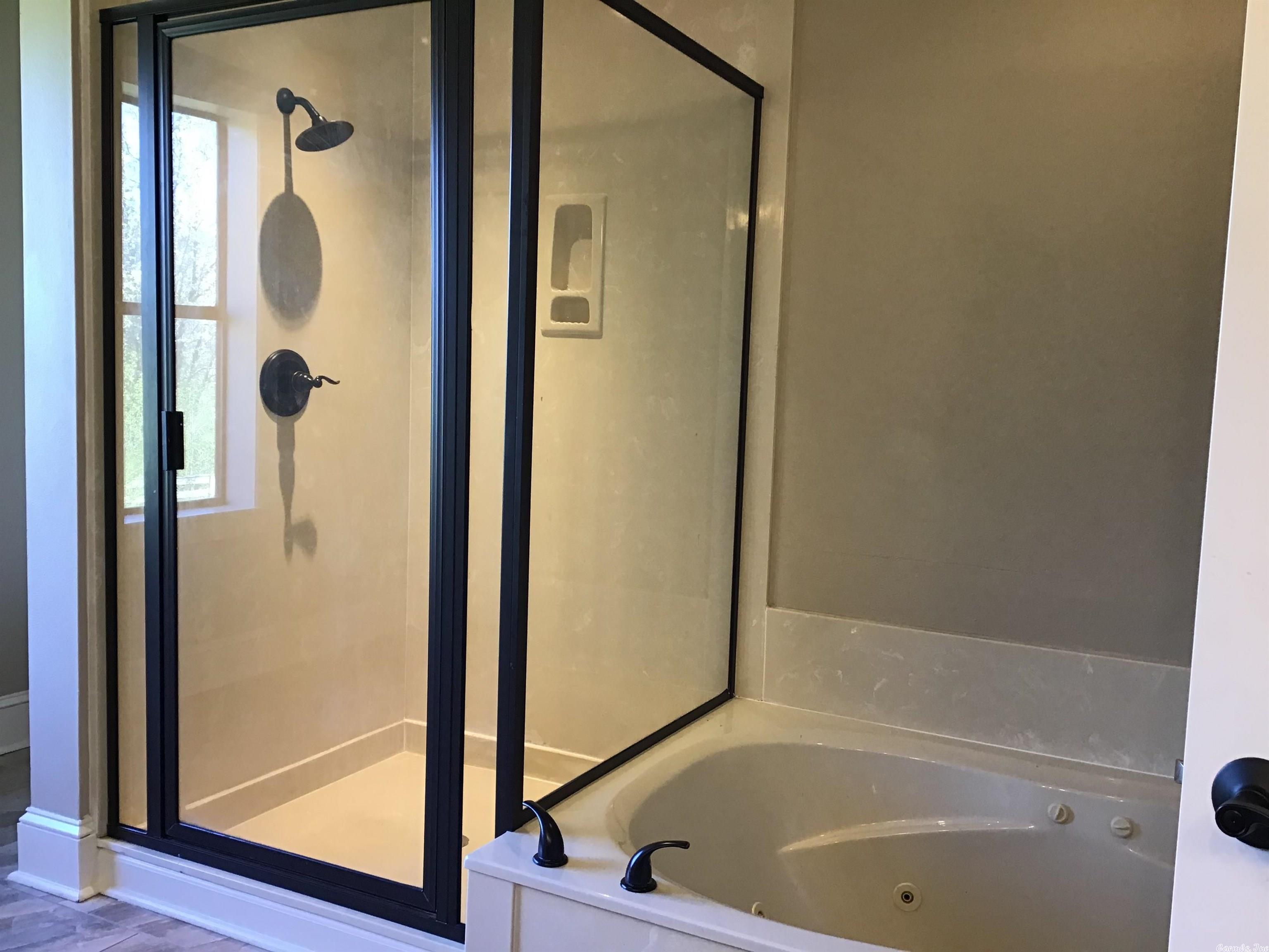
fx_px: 1136
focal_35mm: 31
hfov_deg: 58.4
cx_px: 634
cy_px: 476
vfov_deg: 45.4
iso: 50
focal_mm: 3.3
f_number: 2.4
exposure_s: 1/30
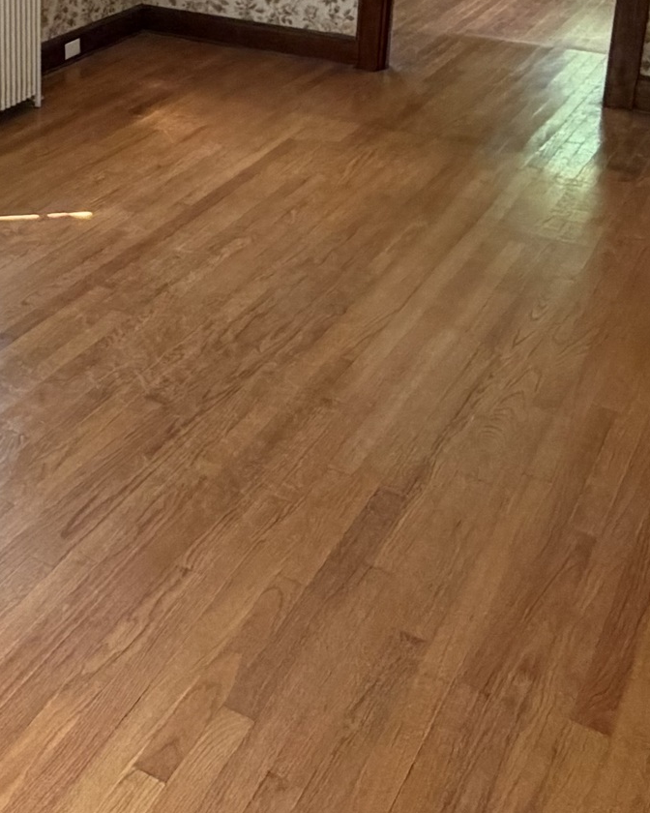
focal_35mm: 50
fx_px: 1202
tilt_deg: -17.6
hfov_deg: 28.7
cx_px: 29
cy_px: 97
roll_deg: +1.8
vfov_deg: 35.4
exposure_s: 1/67
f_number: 2.2
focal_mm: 2.22
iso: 320
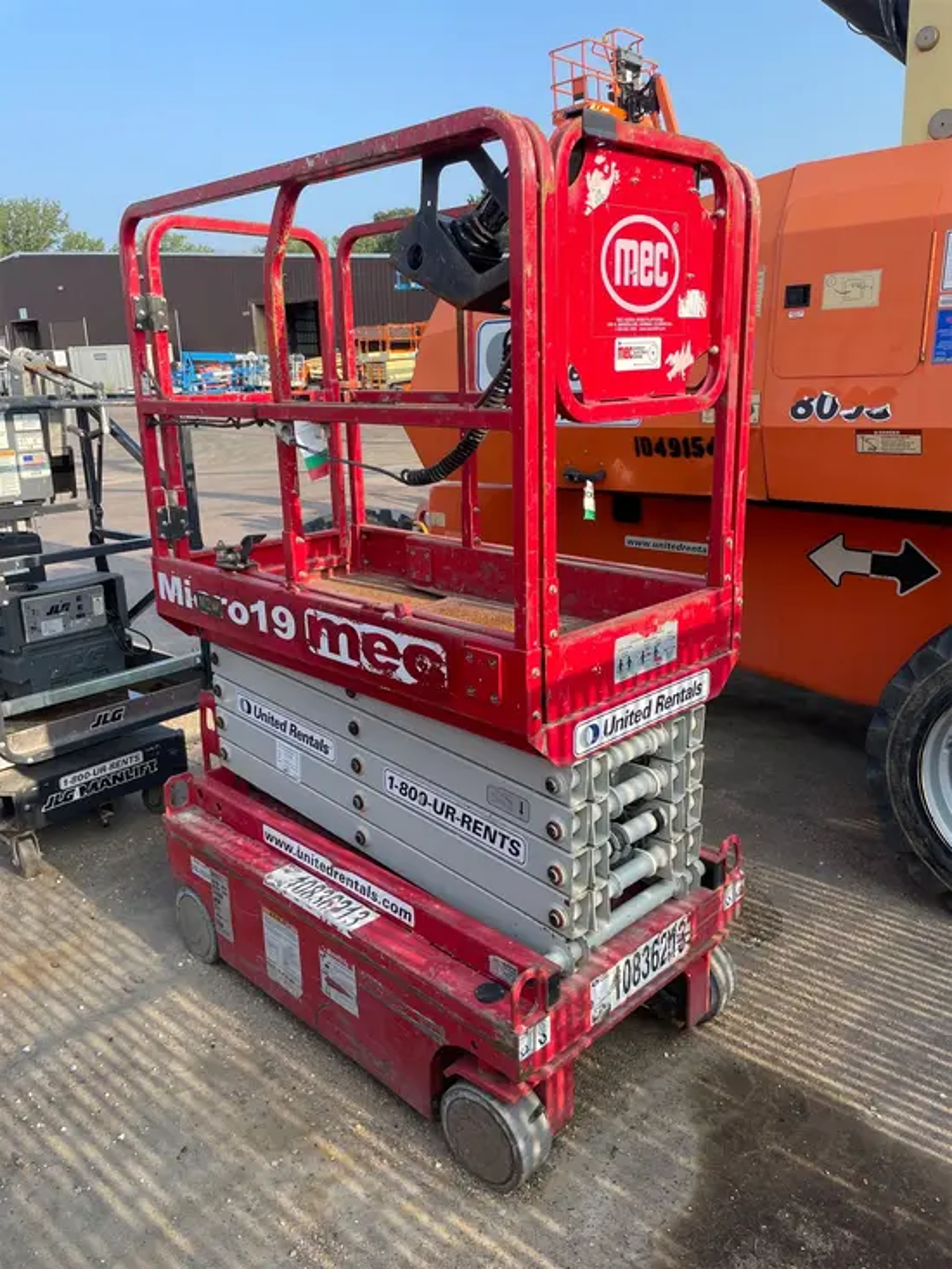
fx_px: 953
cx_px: 476
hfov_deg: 53.1
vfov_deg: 67.3
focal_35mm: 26
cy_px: 634
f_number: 1.6
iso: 32
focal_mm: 4.2
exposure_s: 1/831
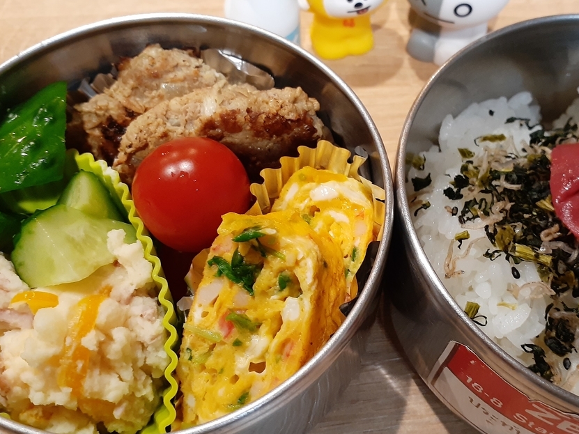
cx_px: 348
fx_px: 652
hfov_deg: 47.6
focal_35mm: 39
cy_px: 185
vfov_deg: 36.7
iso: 320
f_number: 1.9
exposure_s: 1/33
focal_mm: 3.6
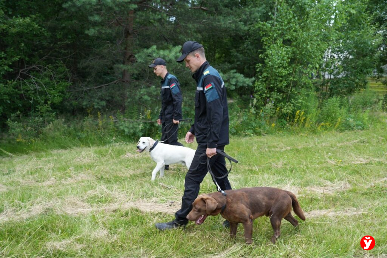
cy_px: 129
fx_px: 376
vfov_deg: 37.9
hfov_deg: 54.4
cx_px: 194
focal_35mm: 35
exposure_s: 1/100
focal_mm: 35
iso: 100
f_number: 4.5
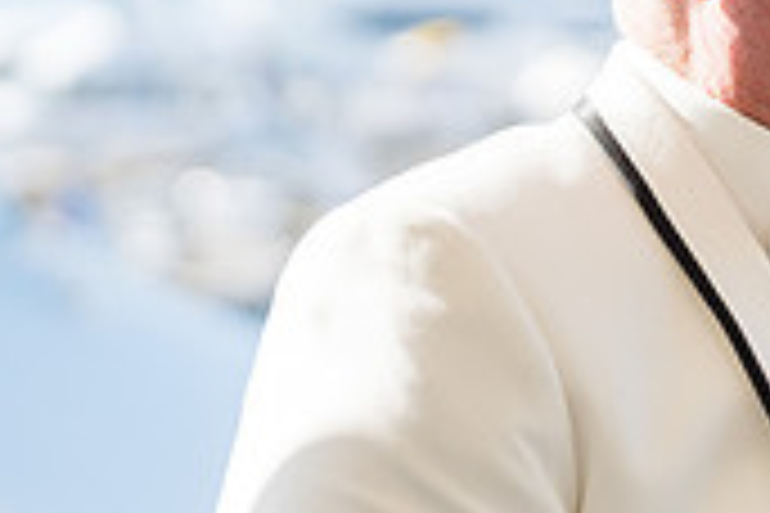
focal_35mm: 170
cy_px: 340
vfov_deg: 8.1
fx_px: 3636
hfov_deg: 11.7
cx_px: 1067
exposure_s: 1/2500
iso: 100
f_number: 1.8
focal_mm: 50
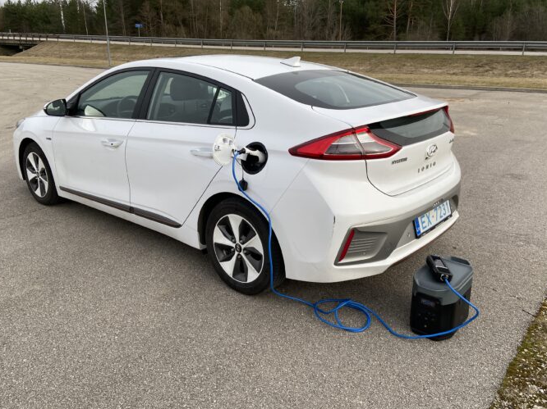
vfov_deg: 46.7
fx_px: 474
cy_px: 183
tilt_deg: -17.6
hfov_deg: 60.0
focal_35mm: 30
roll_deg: +0.9
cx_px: 267
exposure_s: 1/793
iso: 32
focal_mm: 4.25
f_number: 1.8
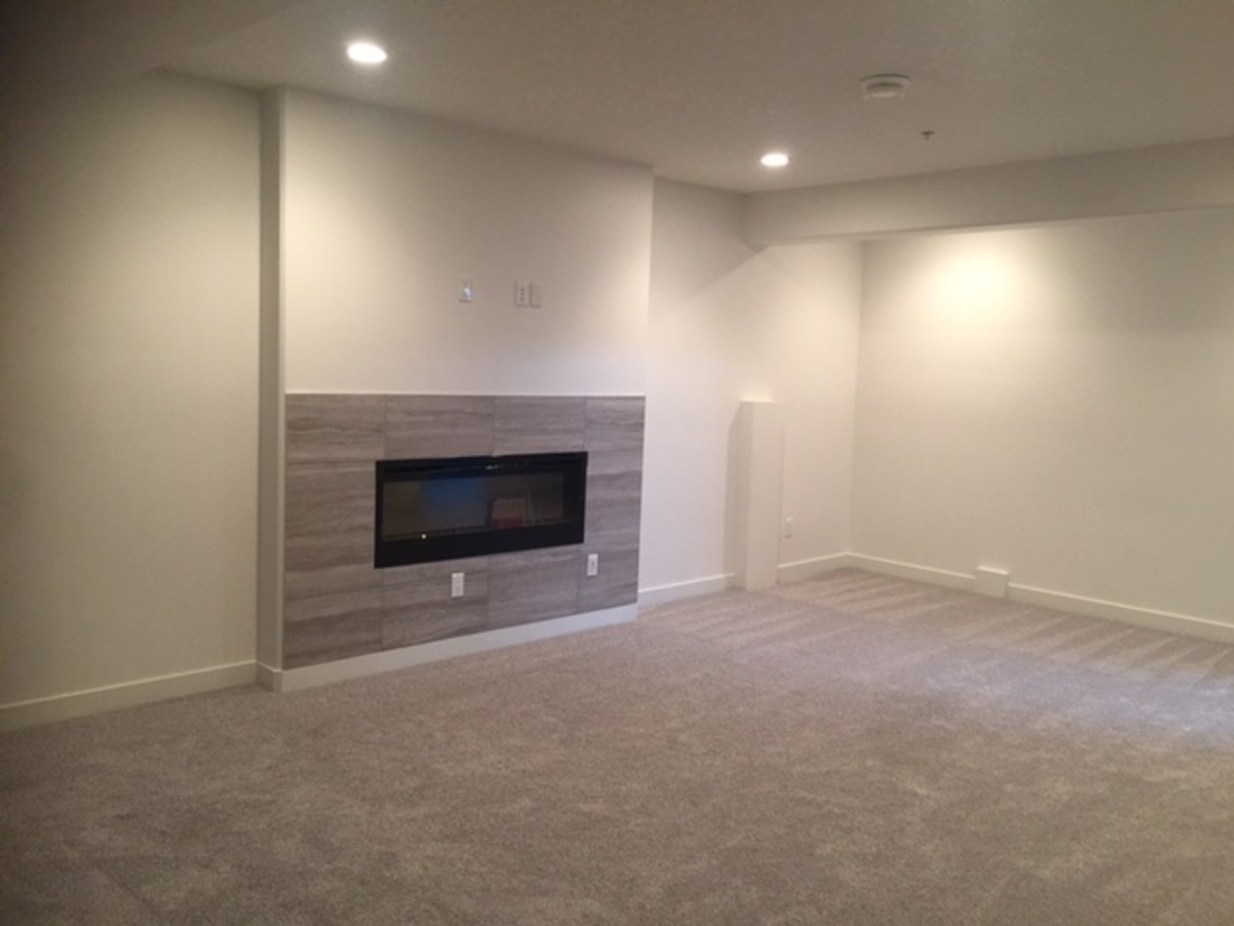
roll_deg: -1.8
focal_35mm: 29
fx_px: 1034
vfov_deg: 48.2
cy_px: 463
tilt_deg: -6.1
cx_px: 617
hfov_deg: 61.7
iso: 100
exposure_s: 1/15
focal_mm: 4.15
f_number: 2.2
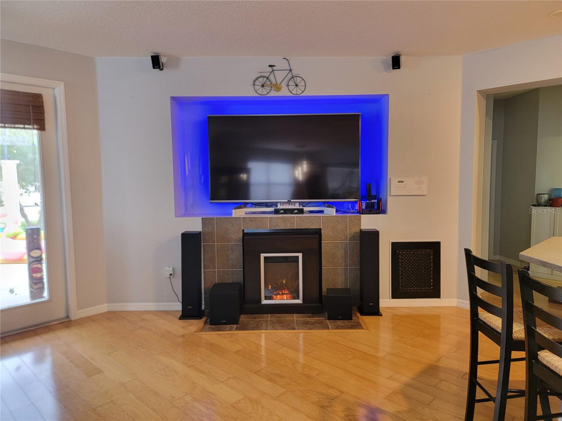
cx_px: 281
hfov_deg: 71.6
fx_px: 390
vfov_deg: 56.8
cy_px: 210
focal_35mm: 24
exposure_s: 1/60
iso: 250
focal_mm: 6.7
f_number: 1.8
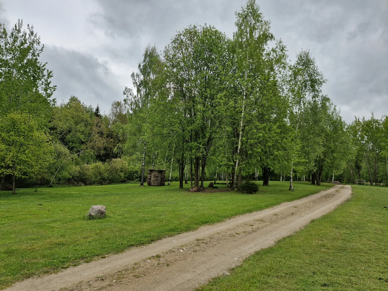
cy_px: 146
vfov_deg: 58.9
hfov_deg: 73.9
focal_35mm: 23
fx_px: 258
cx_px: 194
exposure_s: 1/1424
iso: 50
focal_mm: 5.54
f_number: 1.8
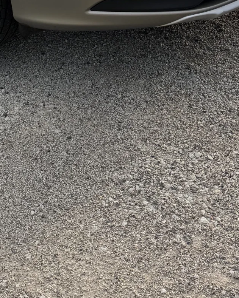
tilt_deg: -11.9
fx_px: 672
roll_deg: +0.9
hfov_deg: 19.6
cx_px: 0
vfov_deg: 21.1
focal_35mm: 76
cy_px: -153
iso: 100
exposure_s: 1/580
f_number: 1.78
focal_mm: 6.76
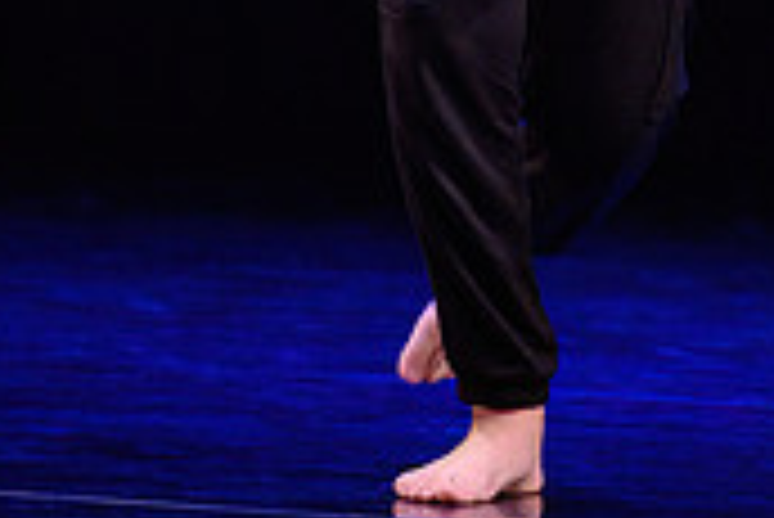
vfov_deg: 1.8
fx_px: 16676
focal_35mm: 775
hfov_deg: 2.7
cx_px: 545
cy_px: -429
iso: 1600
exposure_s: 1/250
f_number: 2.8
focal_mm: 200
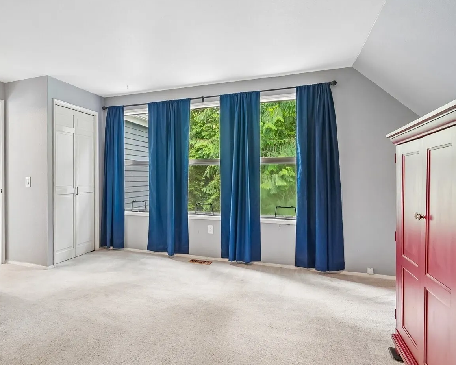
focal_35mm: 22
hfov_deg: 72.4
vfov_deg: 63.1
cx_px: 146
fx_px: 297
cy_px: 186
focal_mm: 16
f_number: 8
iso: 1600
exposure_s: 1/8
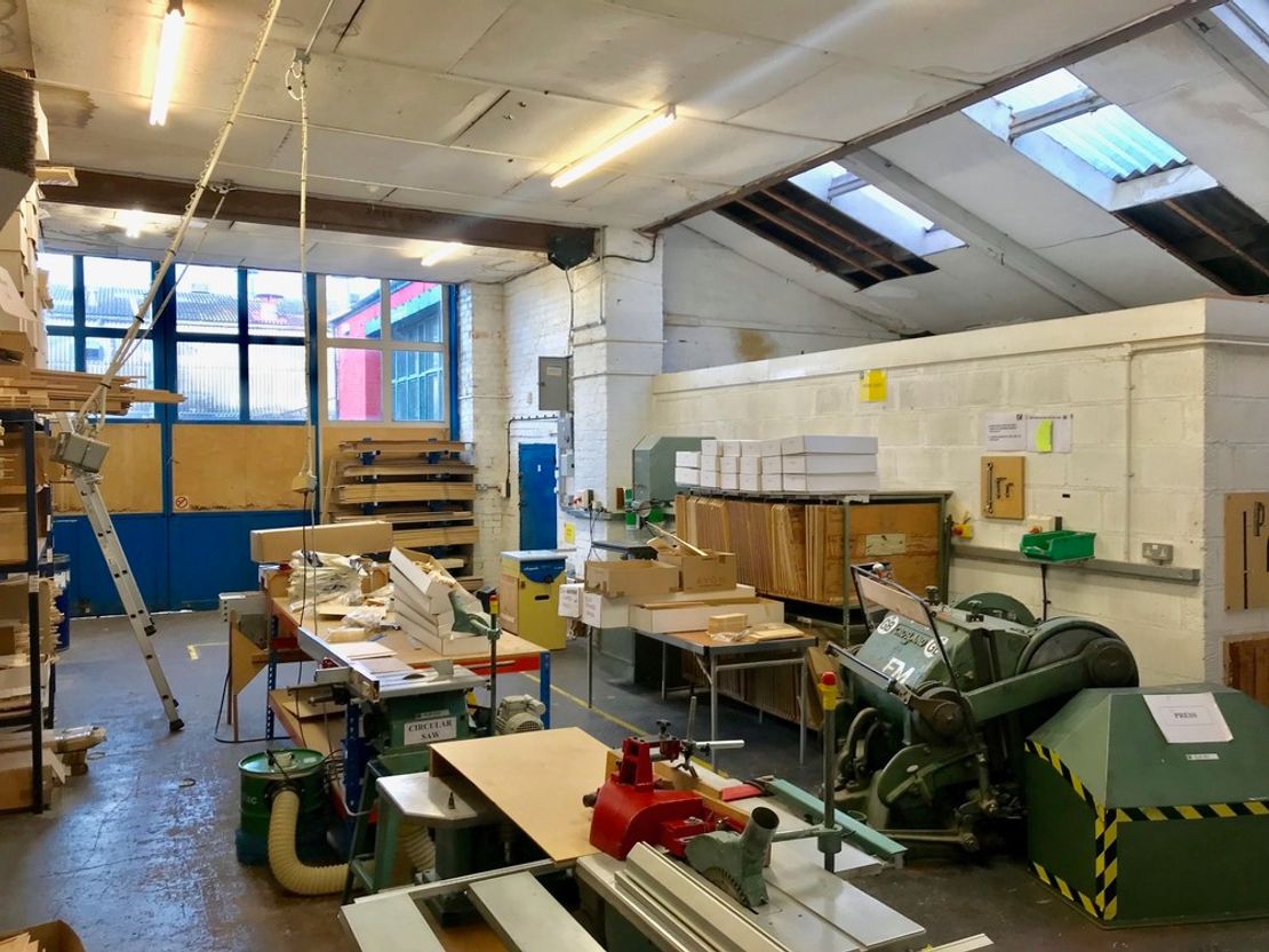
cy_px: 476
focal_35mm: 28
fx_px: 1027
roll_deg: -0.3
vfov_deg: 49.8
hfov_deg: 63.4
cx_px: 634
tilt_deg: -0.3
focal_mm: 3.99
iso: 32
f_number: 1.8
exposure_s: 1/50
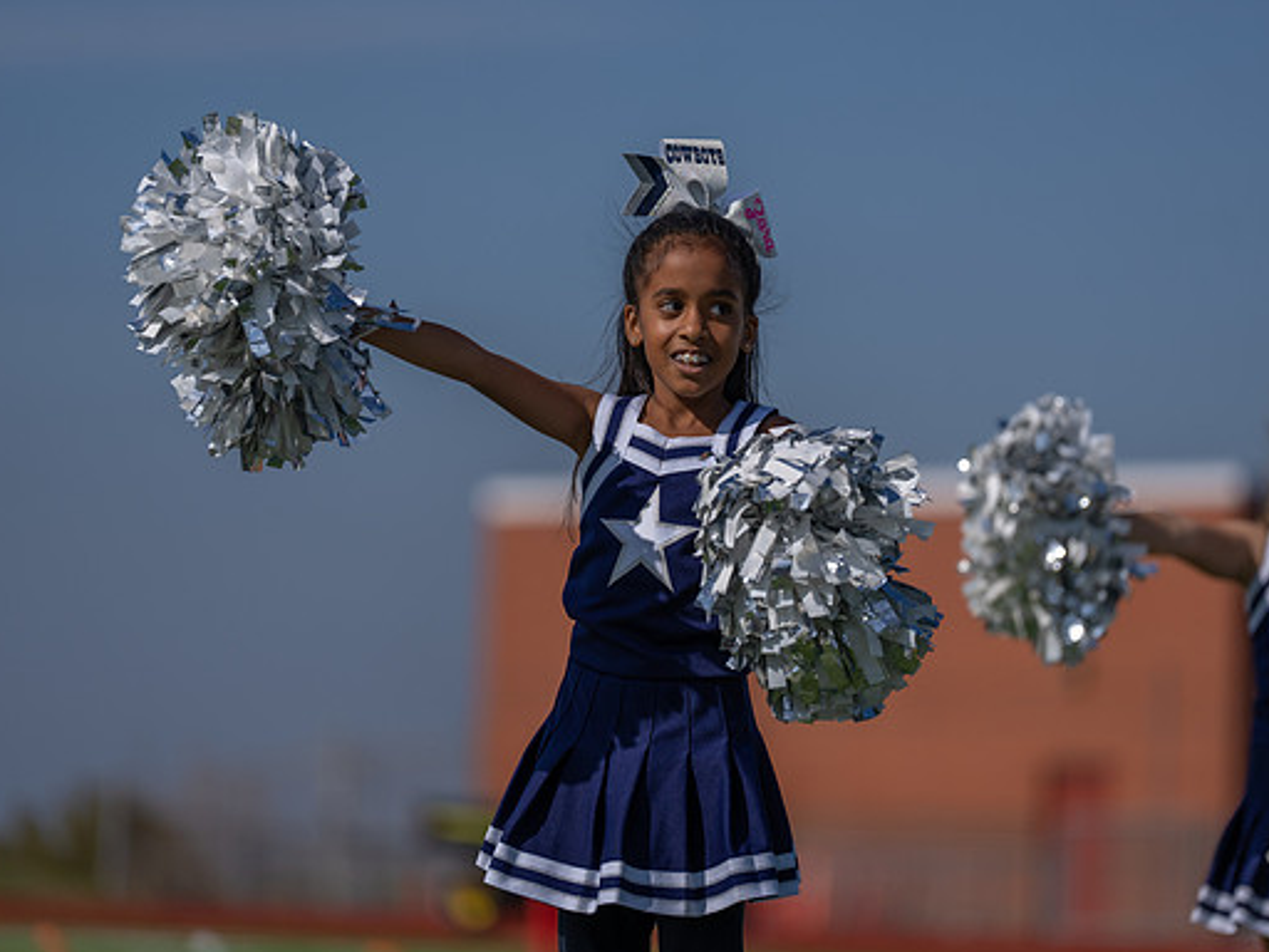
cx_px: 704
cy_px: 477
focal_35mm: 218
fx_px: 7992
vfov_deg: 6.8
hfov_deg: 9.1
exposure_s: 1/4000
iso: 100
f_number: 2.8
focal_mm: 200
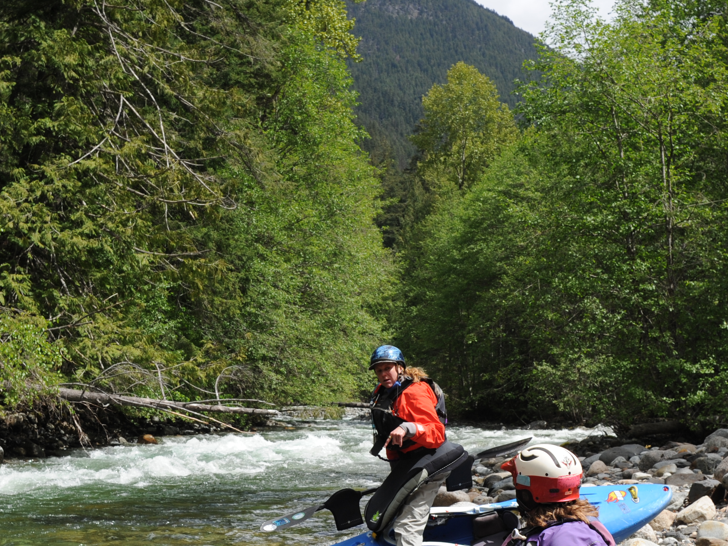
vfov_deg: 22.2
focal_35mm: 66
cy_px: 321
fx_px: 1388
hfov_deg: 29.4
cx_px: 330
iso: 320
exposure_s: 1/500
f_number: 10
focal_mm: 35
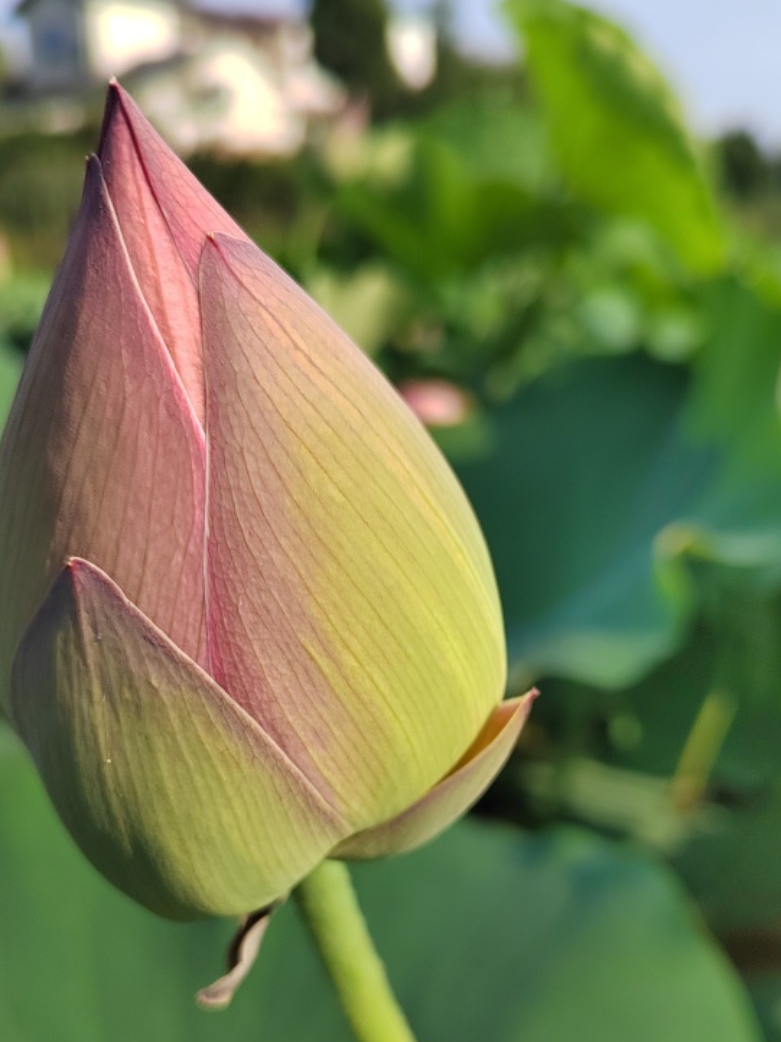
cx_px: 391
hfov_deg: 41.8
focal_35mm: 34
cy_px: 676
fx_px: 1023
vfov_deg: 53.1
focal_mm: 5.52
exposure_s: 1/2000
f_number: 1.9
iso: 531
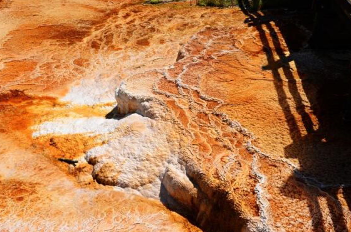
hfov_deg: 41.2
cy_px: 116
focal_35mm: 48
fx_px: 467
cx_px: 173
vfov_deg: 27.9
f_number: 13
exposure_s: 1/200
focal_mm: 28
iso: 100
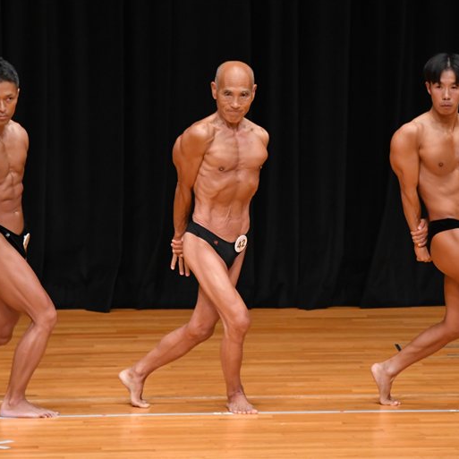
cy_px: 229
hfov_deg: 4.8
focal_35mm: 366
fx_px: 5491
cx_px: 279
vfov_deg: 4.8
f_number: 5.6
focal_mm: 190
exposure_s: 1/400
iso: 3200
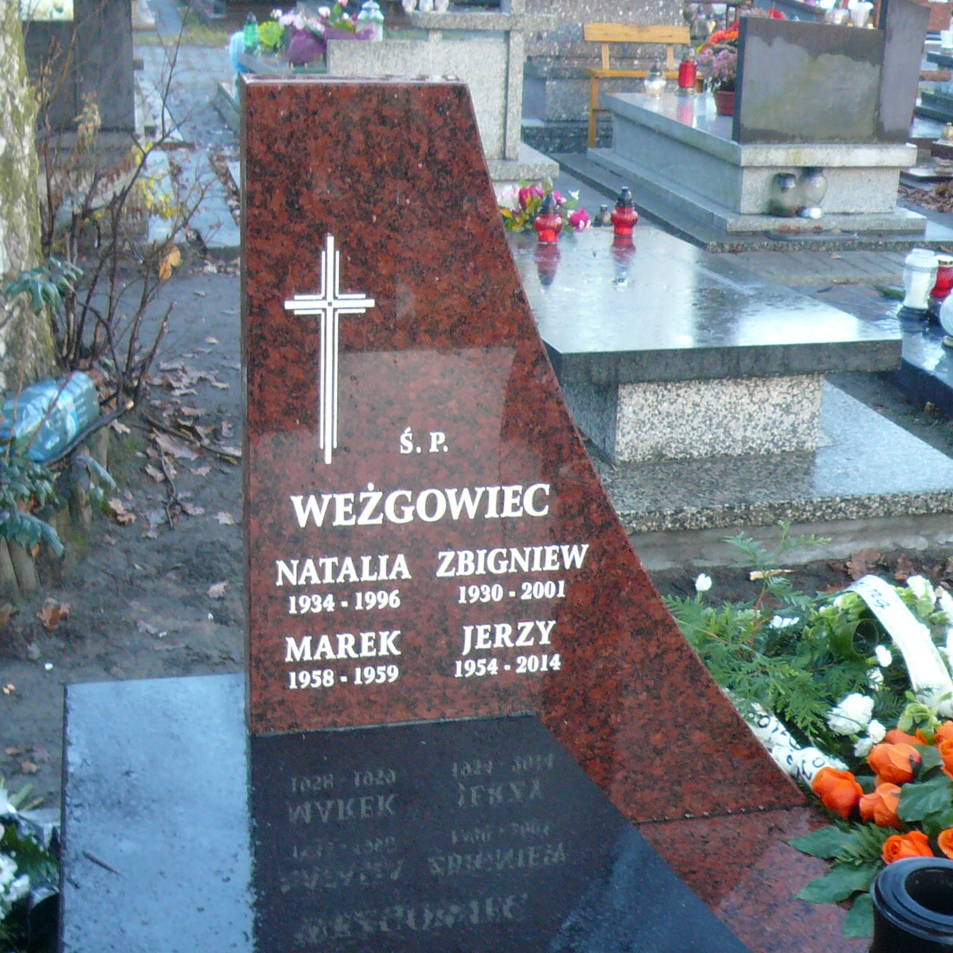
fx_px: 1620
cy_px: 476
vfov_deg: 32.8
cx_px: 441
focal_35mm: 52
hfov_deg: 32.8
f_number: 2.8
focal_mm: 4.7
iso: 100
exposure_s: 1/25
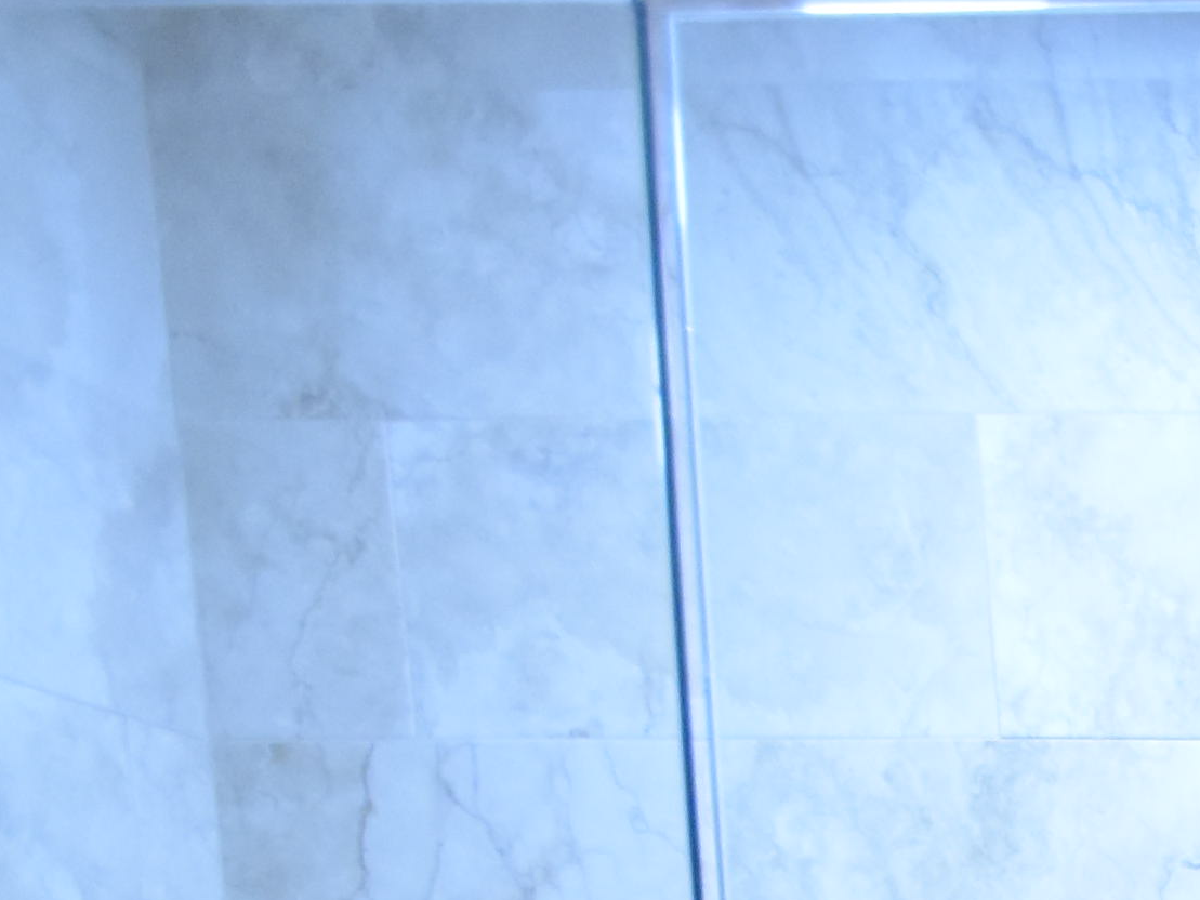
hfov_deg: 15.4
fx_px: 2704
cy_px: 1919
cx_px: 2788
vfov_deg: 14.7
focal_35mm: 78
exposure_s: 1/60
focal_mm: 10
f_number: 3.5
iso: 1250
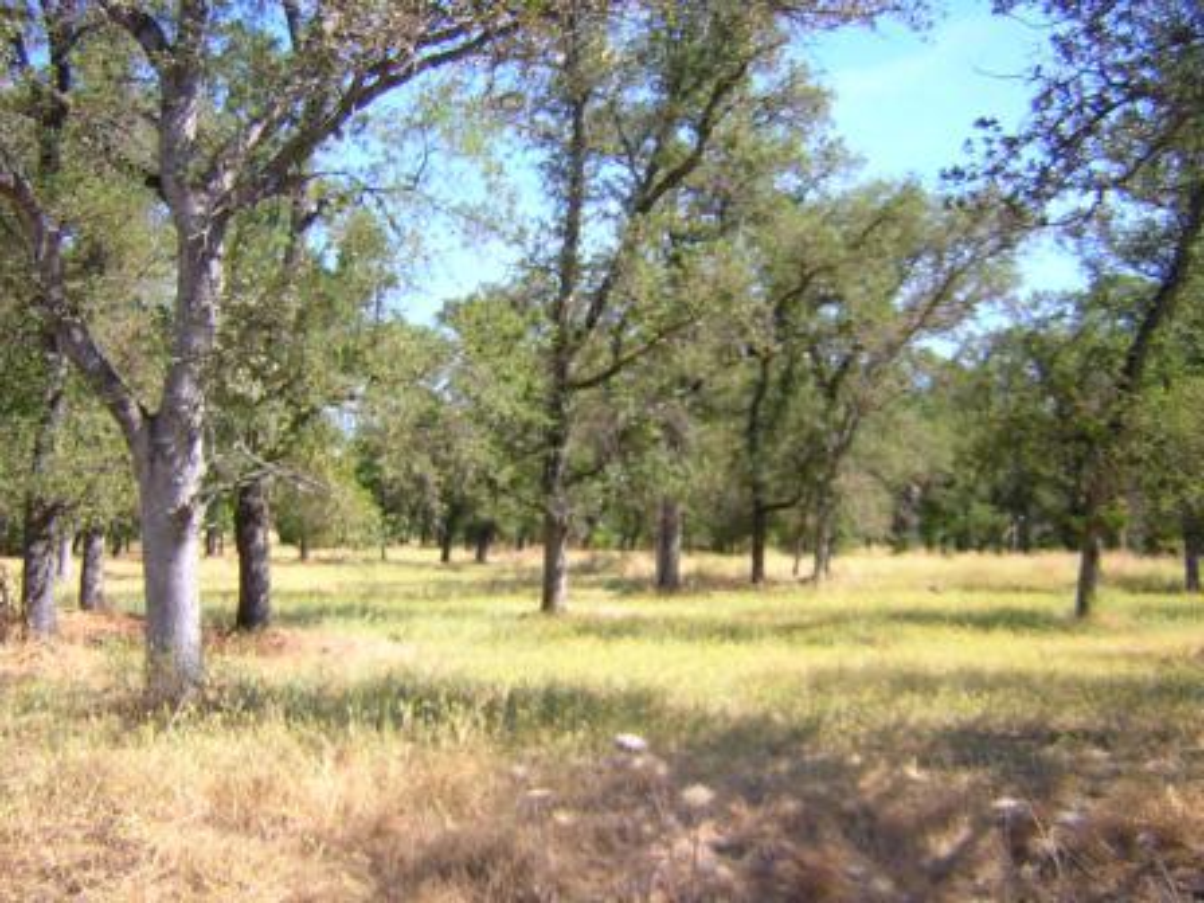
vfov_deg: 39.7
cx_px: 602
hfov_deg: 51.4
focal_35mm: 36
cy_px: 452
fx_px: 1252
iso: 141
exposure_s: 1/524
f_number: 2.6
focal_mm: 4.7
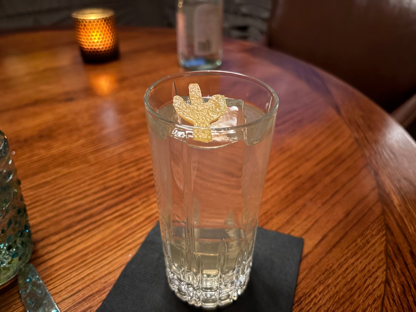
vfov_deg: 53.1
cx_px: 208
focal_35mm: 26
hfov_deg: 67.3
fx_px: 312
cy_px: 156
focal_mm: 5.96
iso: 640
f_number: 1.6
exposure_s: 1/11
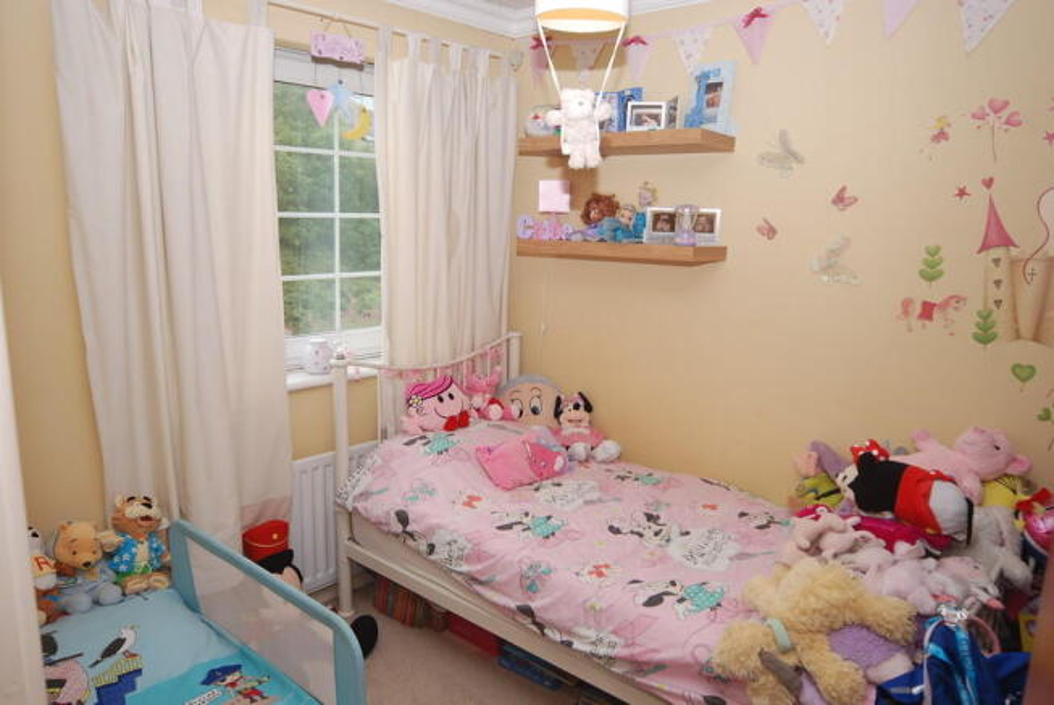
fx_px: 747
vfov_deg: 50.5
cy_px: 352
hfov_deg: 70.4
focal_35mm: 26
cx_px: 527
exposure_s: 1/60
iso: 220
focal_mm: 17
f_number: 5.3
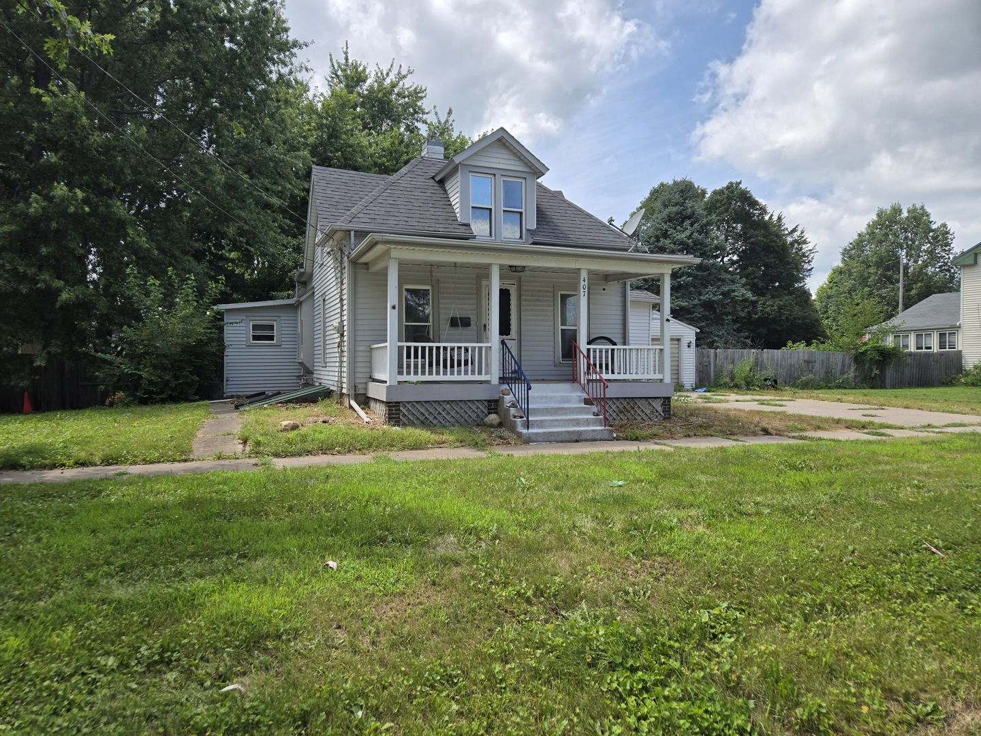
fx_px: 652
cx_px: 490
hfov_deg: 73.9
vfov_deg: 58.9
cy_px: 368
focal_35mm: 23
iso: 25
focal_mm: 5.4
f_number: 1.8
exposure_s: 1/1290
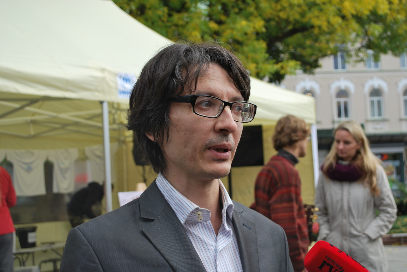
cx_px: 204
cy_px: 136
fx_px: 593
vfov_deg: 25.8
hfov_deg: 37.9
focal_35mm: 52
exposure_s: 1/160
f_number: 6.3
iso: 100
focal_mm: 35
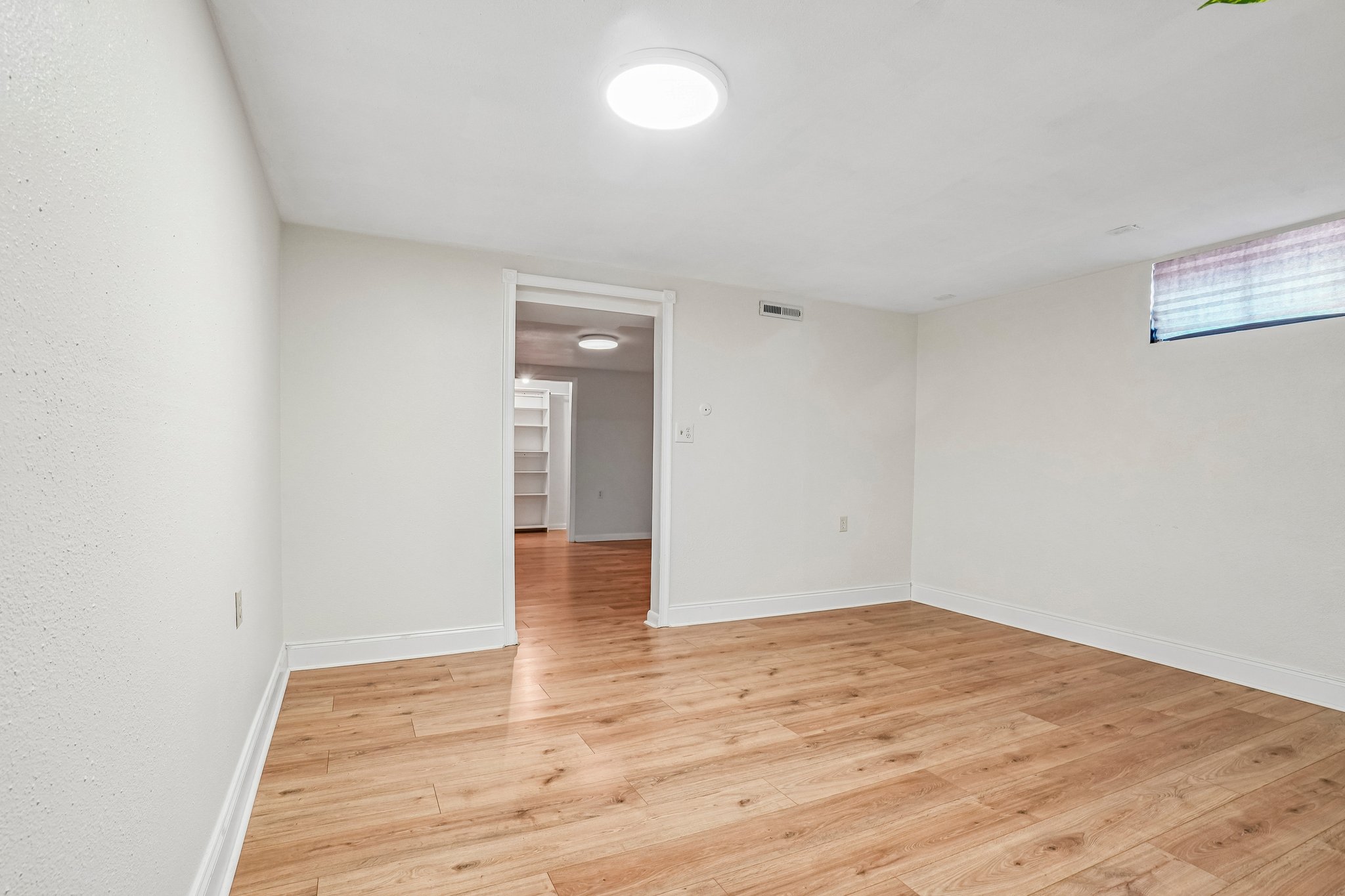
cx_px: 672
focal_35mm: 15
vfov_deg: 77.3
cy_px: 448
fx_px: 560
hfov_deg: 100.4
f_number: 8
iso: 400
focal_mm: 10
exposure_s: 1/6
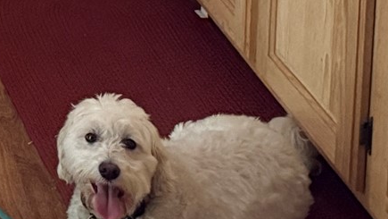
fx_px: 1266
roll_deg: +3.1
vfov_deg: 8.6
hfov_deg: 14.5
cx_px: -383
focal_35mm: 123
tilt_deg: -8.3
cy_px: -388
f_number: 1.78
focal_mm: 6.76
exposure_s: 1/60
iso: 800
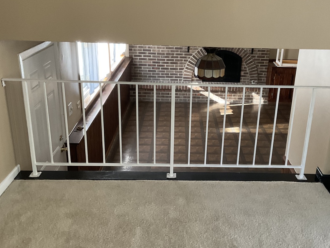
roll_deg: -3.6
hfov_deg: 46.5
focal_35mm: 40
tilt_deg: -21.4
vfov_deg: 36.0
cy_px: 121
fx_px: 381
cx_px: 201
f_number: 1.8
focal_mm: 3
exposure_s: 1/50
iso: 160
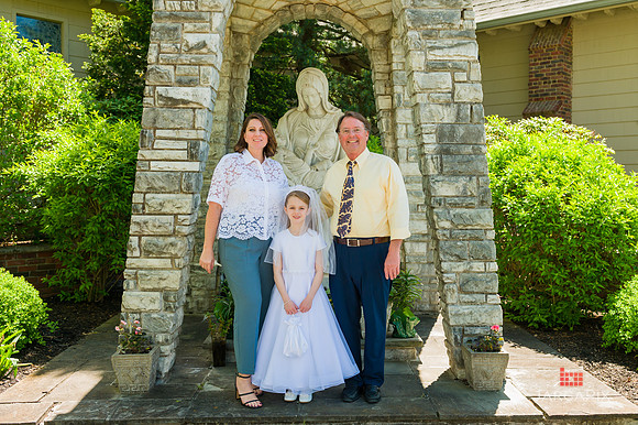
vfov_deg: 36.3
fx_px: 648
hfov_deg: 52.4
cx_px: 331
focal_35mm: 37
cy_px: 211
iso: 250
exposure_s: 1/500
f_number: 5.6
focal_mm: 28
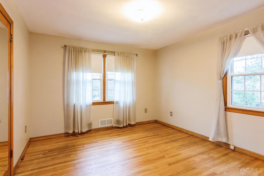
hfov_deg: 90.0
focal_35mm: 18
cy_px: 88
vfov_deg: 67.4
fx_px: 132
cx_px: 132
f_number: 8
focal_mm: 12
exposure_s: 1/1.25
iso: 100
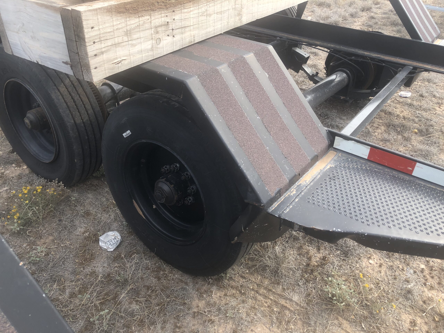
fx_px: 359
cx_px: 222
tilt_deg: -36.7
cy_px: 166
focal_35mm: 28
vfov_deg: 49.7
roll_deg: -0.1
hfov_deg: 63.4
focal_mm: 3.99
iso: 20
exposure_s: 1/287
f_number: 1.8
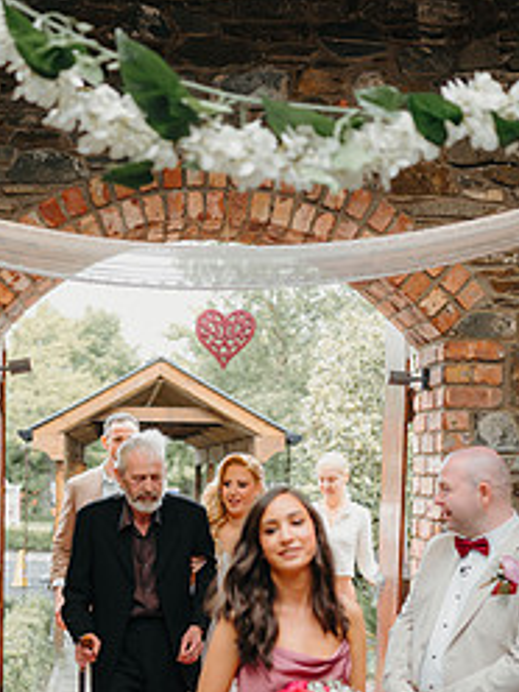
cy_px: 522
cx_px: 134
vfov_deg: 31.1
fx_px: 1219
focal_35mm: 61
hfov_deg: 23.8
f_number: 1.8
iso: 100
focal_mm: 35
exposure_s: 1/500
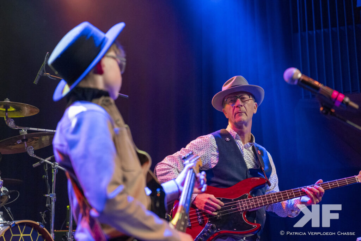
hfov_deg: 32.9
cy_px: 120
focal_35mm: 61
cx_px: 180
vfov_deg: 22.3
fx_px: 612
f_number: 2.8
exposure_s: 1/250
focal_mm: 61
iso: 2500
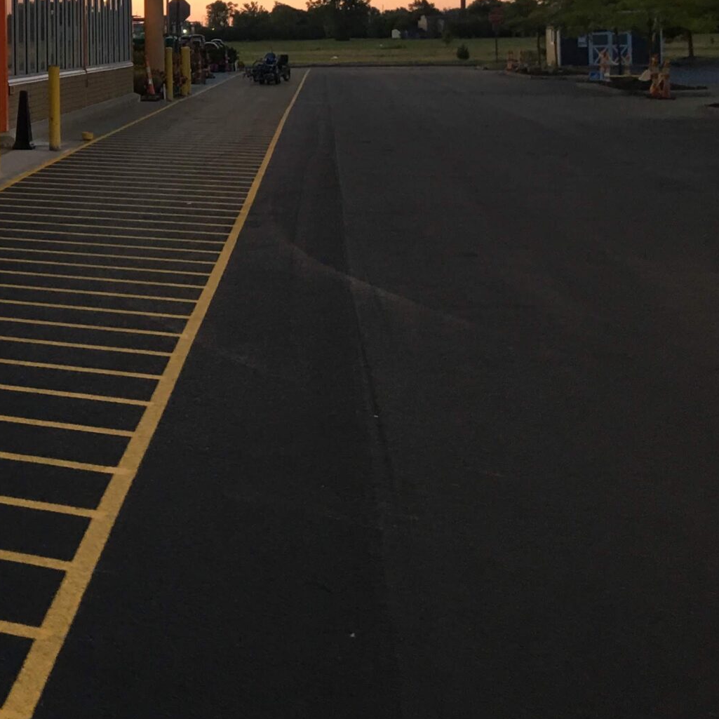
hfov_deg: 24.9
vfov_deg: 26.0
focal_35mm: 64
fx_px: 1504
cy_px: 75
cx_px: -86
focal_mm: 4.15
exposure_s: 1/15
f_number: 2.2
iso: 40
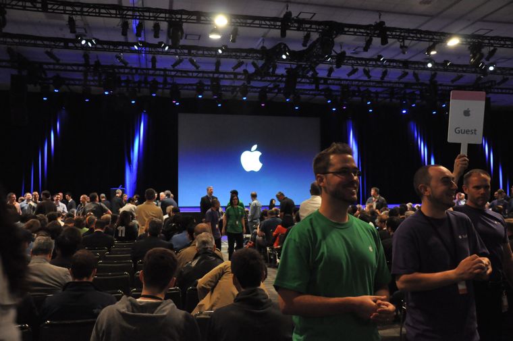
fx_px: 448
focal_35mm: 32
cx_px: 256
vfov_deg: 41.6
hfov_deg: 59.5
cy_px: 170
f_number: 4
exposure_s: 1/30
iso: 2500
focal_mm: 21
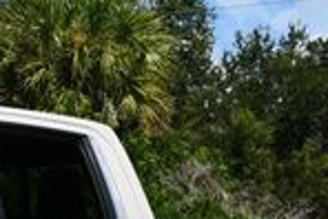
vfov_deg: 6.6
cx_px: -246
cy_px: 265
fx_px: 1897
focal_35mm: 208
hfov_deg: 9.4
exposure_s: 1/320
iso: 100
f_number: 9
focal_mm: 24
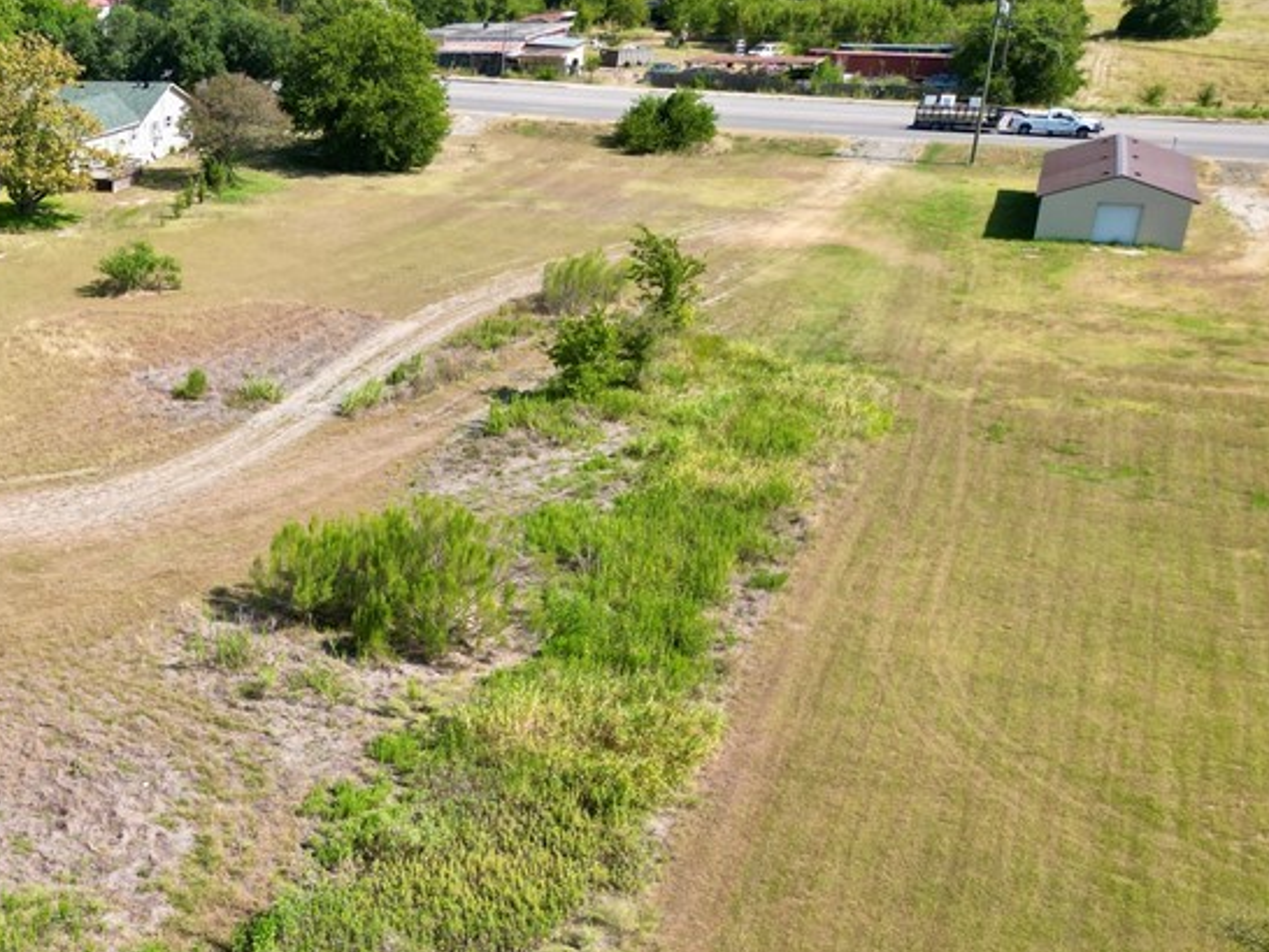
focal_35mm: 45
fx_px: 1650
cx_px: 119
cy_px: 729
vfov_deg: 31.6
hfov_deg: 39.0
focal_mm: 6.72
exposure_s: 1/1600
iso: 100
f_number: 1.7
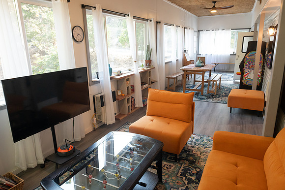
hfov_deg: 73.8
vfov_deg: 53.1
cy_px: 95
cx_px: 142
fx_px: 190
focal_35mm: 24
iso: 5000
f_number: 8
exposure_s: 1/100
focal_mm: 24
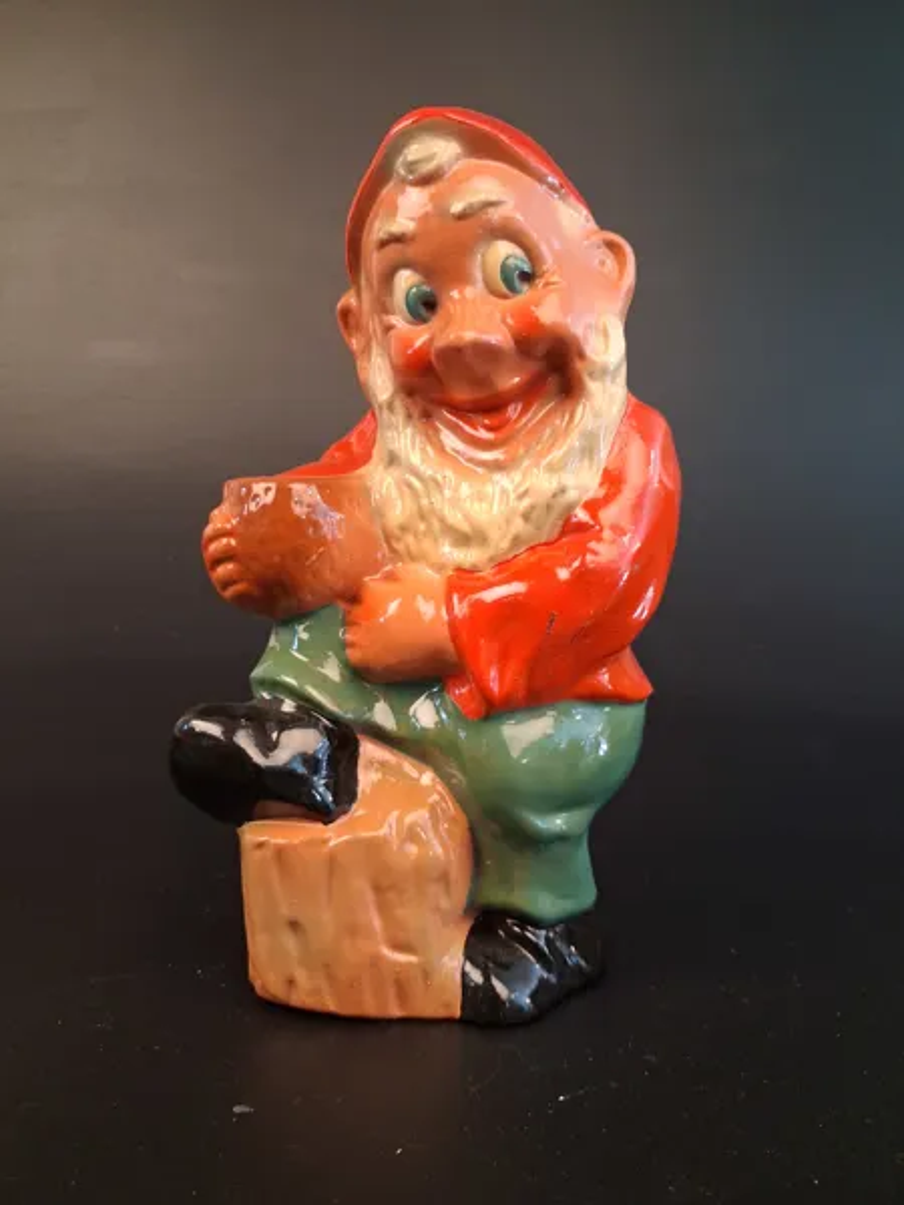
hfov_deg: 51.4
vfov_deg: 65.3
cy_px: 602
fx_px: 940
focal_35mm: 27
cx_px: 452
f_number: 1.8
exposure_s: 1/50
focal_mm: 4
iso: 400
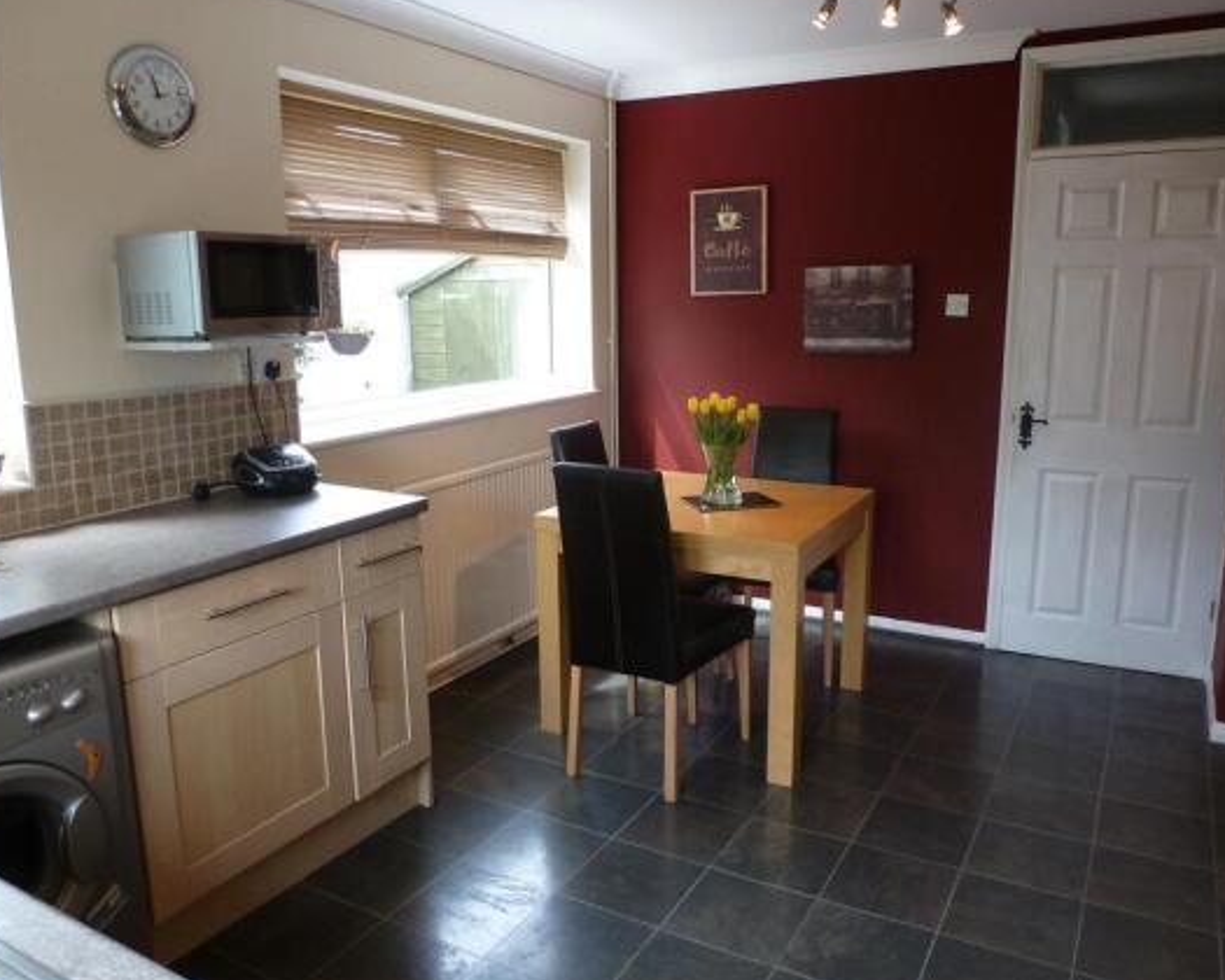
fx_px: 943
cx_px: 610
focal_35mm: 26
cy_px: 480
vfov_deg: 54.9
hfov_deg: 66.0
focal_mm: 4.3
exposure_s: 1/60
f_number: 3.3
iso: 250
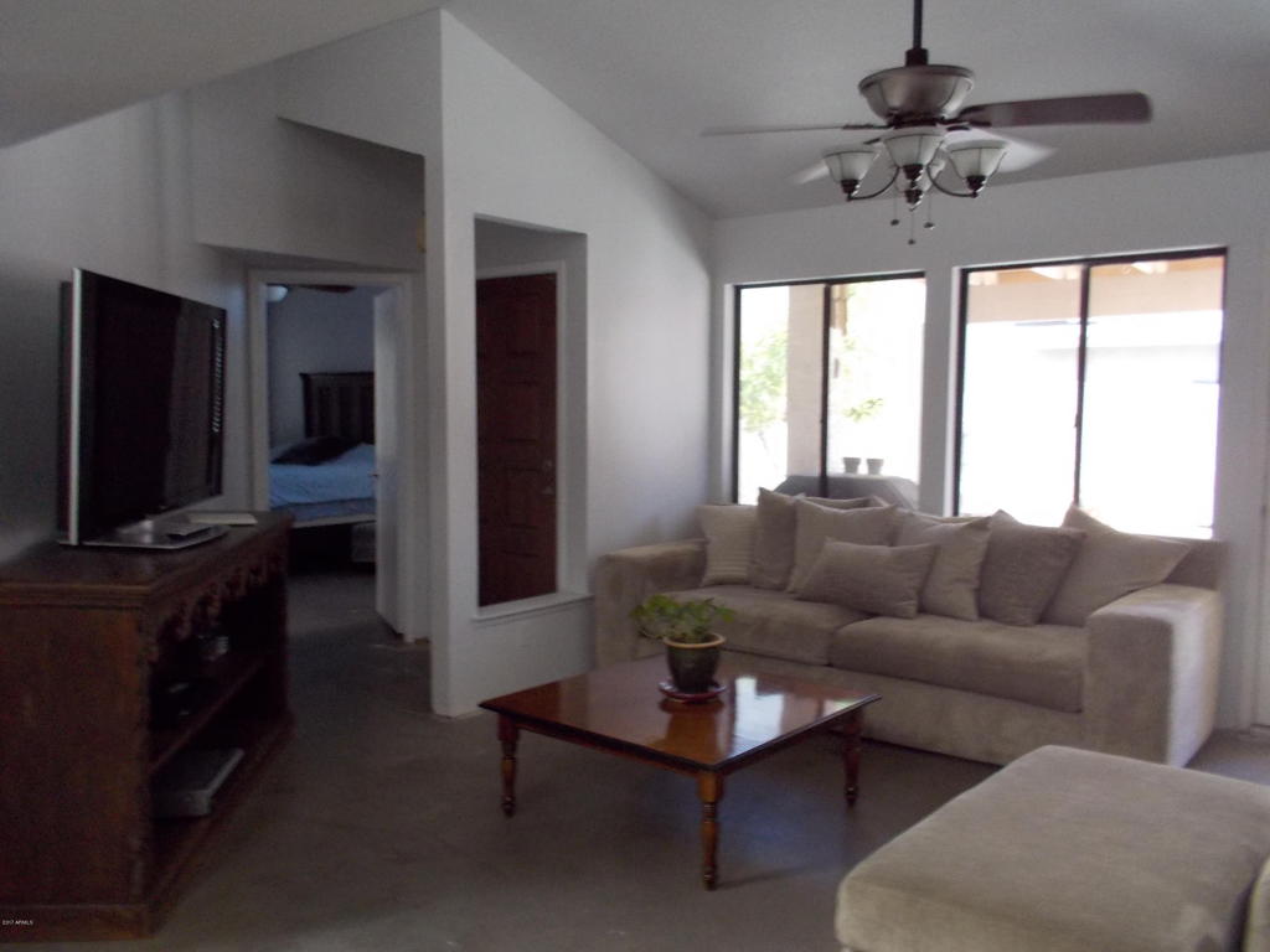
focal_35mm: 29
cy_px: 476
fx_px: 1064
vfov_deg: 48.2
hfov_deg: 61.7
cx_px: 635
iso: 320
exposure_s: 1/30
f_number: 3.3
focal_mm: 4.1
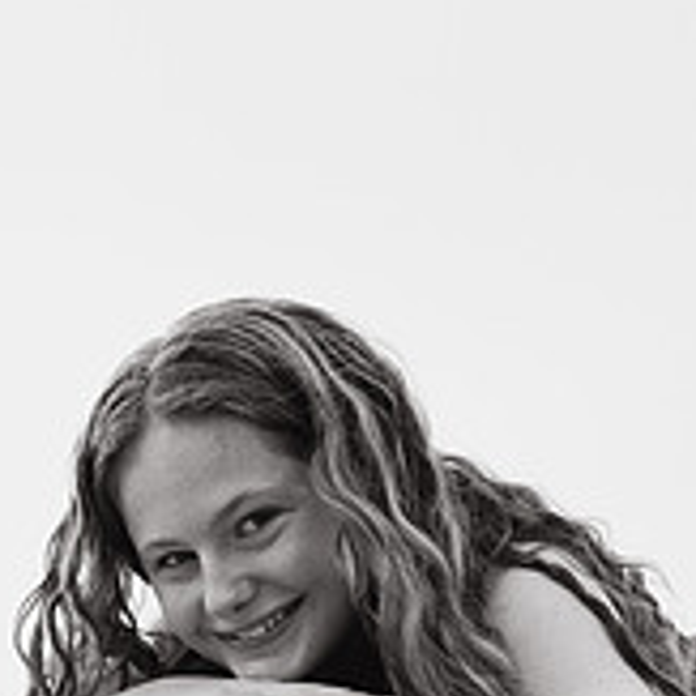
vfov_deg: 21.2
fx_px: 1706
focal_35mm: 75
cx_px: 305
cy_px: 867
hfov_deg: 23.0
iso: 1000
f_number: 4.8
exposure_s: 1/160
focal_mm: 32
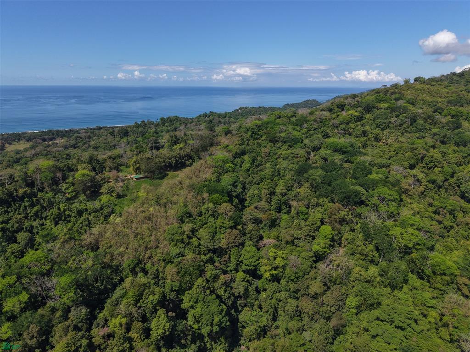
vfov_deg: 56.8
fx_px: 326
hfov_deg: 71.6
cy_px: 176
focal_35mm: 24
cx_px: 235
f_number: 1.8
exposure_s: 1/8000
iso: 180
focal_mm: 8.67
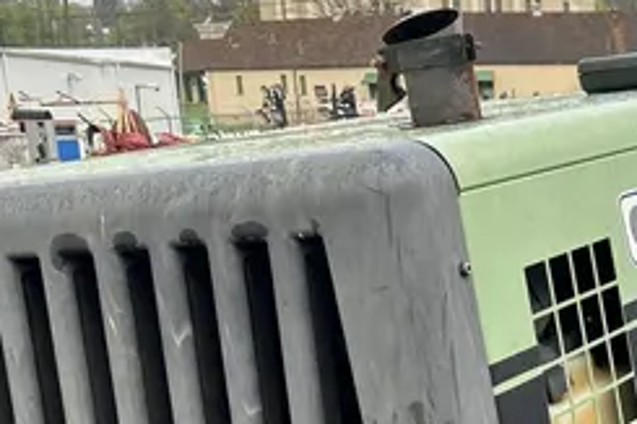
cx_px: 686
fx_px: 1432
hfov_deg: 23.6
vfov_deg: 15.9
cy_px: 555
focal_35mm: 81
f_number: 1.5
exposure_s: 1/120
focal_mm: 5.7
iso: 125
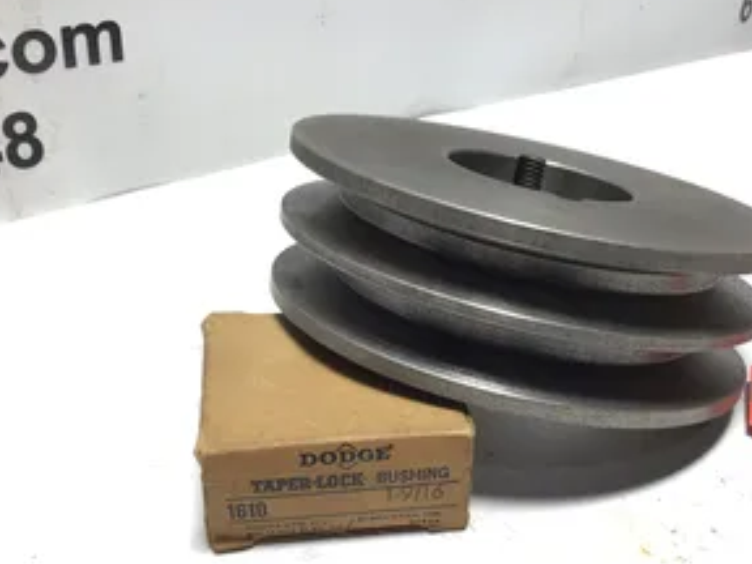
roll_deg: -2.0
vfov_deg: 33.3
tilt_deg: -32.3
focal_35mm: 43
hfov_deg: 43.7
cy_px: 371
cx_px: 431
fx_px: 934
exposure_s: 1/60
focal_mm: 3.3
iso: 25
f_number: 2.4
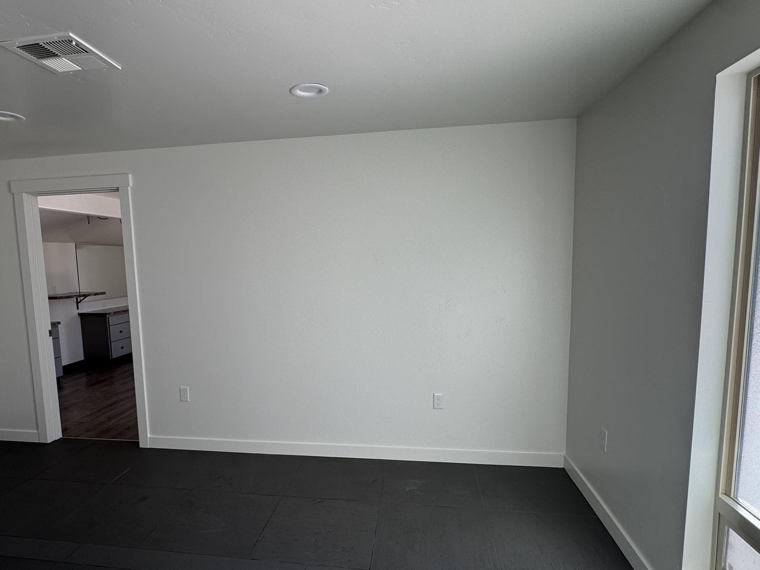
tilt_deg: -6.8
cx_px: 338
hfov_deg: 78.7
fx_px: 461
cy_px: 314
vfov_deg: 63.3
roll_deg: +1.5
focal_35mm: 21
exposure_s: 1/158
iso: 40
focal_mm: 2.22
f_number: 2.2
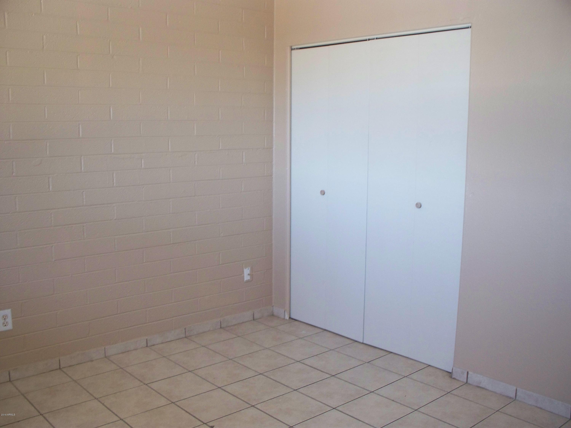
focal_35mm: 36
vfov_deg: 39.7
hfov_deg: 51.4
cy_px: 214
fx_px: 594
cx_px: 286
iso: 200
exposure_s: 1/60
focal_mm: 7.54
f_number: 2.8
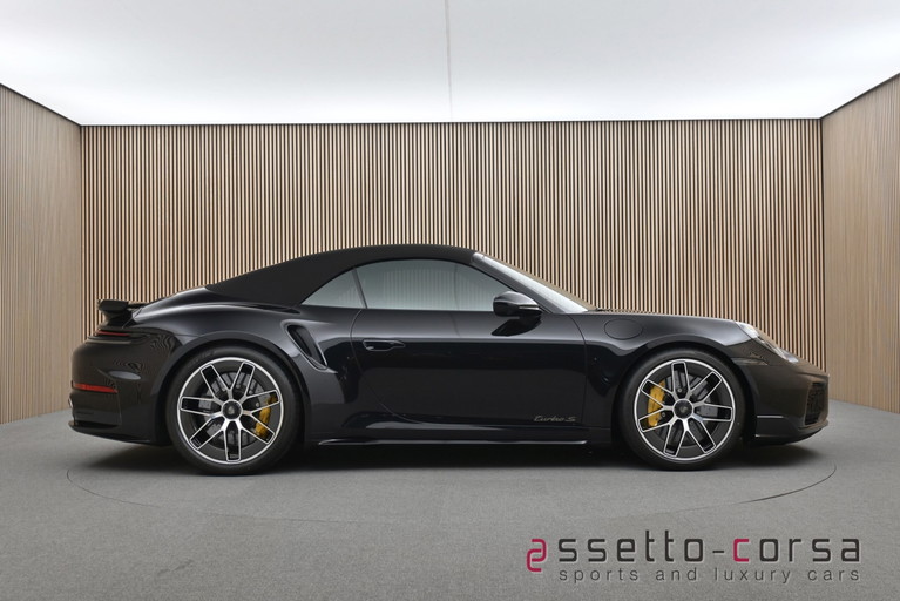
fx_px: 1032
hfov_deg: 47.1
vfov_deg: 32.5
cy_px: 300
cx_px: 450
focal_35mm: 41
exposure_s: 1/40
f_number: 4.5
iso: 500
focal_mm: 27.5
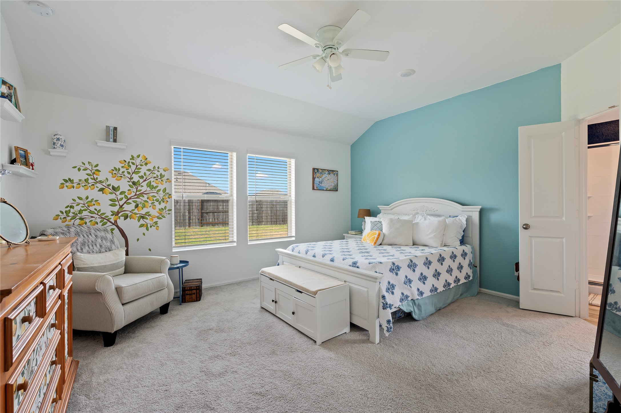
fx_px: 259
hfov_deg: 100.4
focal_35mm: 15
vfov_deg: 77.2
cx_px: 310
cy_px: 206
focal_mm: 15
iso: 125
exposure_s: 1/6
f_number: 6.3
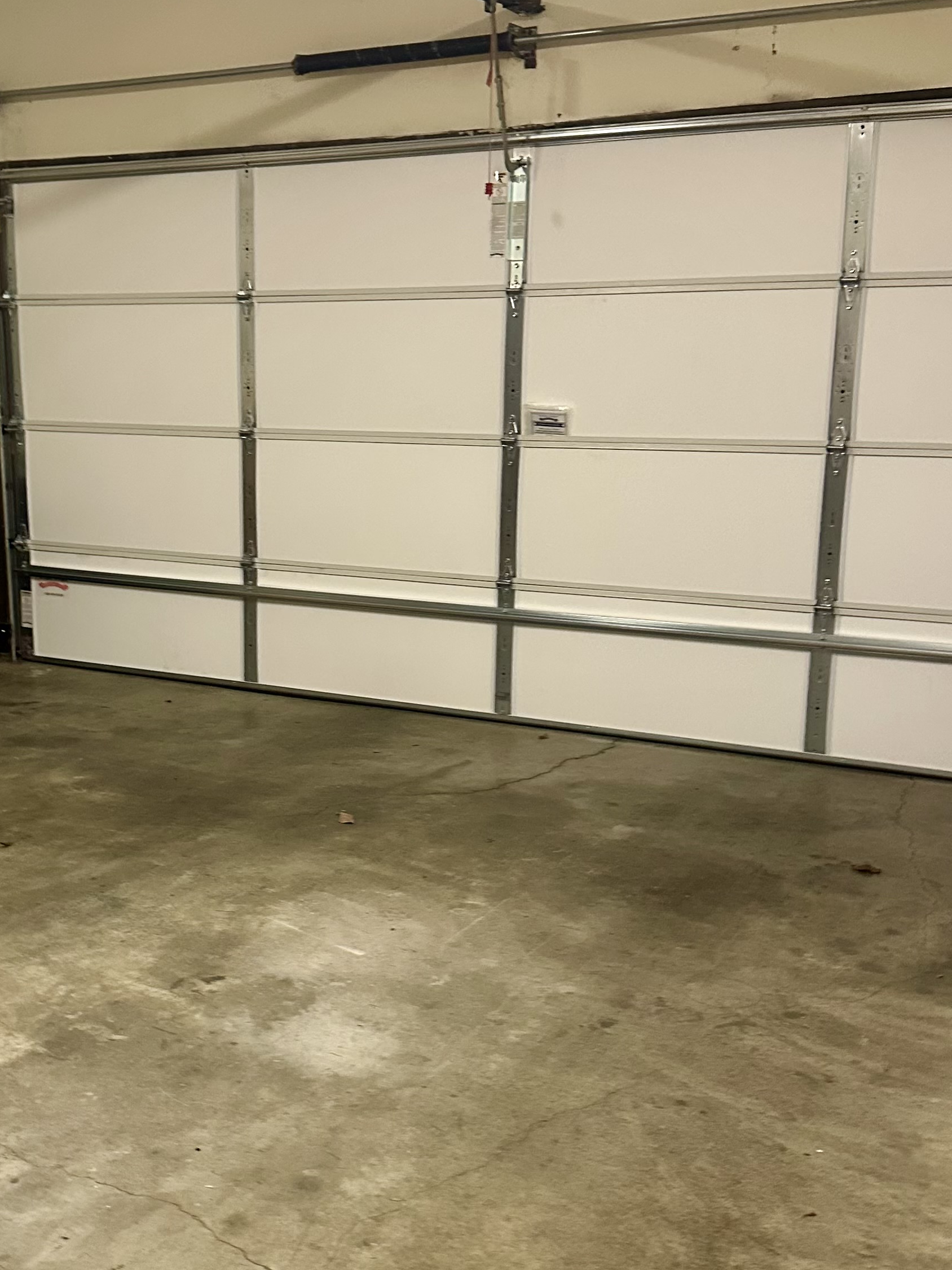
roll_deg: -0.4
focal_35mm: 43
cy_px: 694
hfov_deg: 33.4
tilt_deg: -10.3
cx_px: 343
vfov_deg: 43.8
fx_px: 1576
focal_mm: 6.86
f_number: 1.78
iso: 500
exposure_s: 1/60
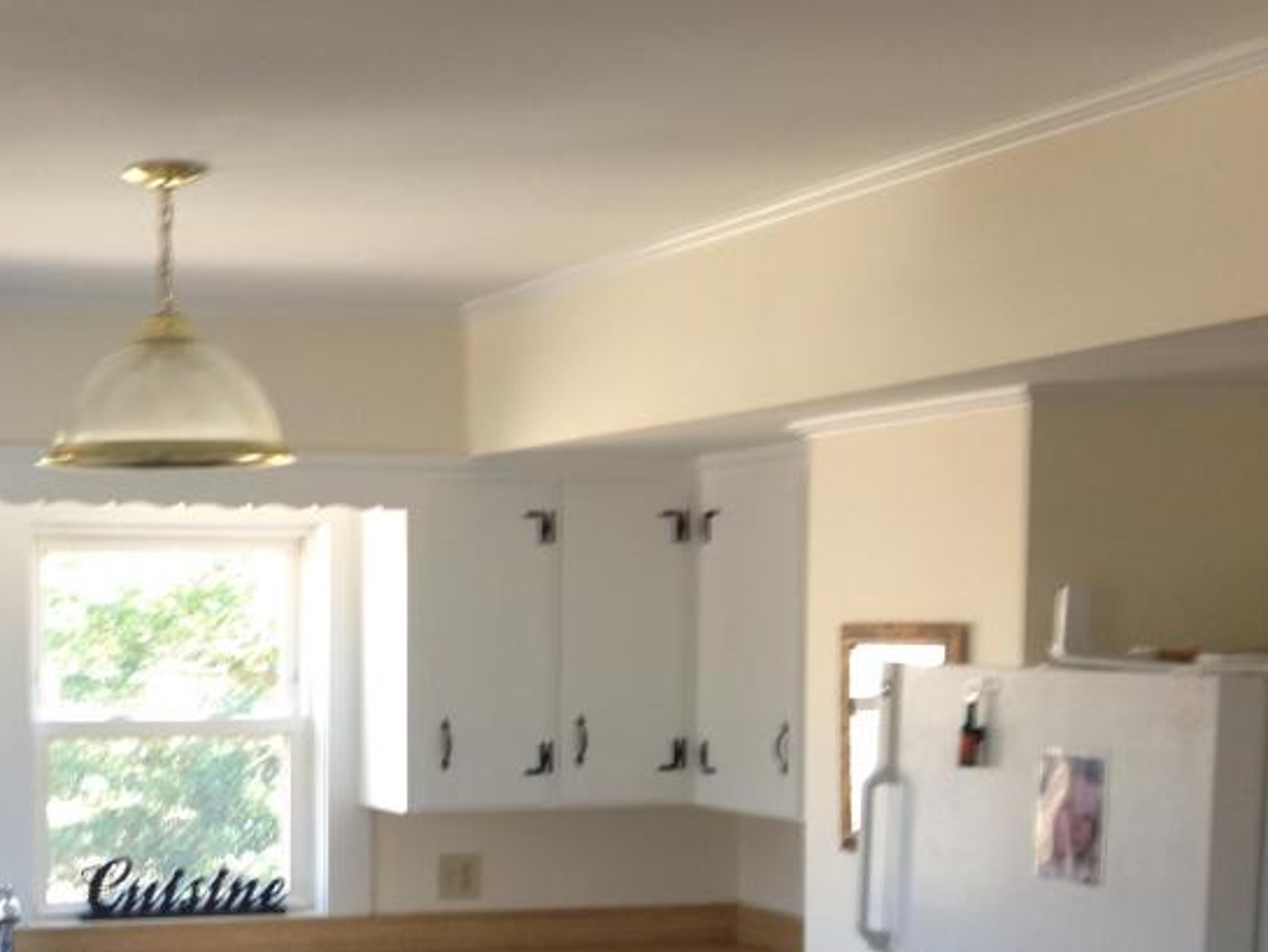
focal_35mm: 62
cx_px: 105
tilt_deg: -2.3
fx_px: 2272
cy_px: 745
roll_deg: -0.2
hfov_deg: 29.8
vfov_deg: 23.4
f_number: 2.4
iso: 50
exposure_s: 1/24
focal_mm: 4.12
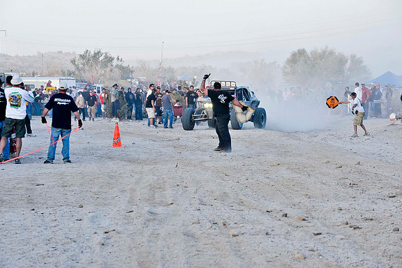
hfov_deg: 12.8
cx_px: 201
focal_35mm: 161
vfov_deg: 8.5
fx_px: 1798
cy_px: 134
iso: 1000
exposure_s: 1/500
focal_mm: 160
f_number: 9
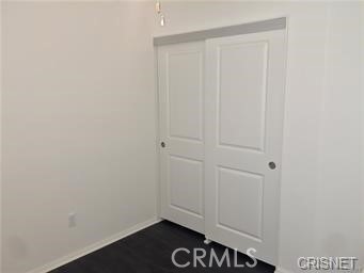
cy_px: 136
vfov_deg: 48.3
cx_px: 182
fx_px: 305
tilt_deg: -8.7
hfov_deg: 61.6
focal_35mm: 29
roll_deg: -0.5
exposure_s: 1/30
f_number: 2.2
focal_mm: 4.15
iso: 32
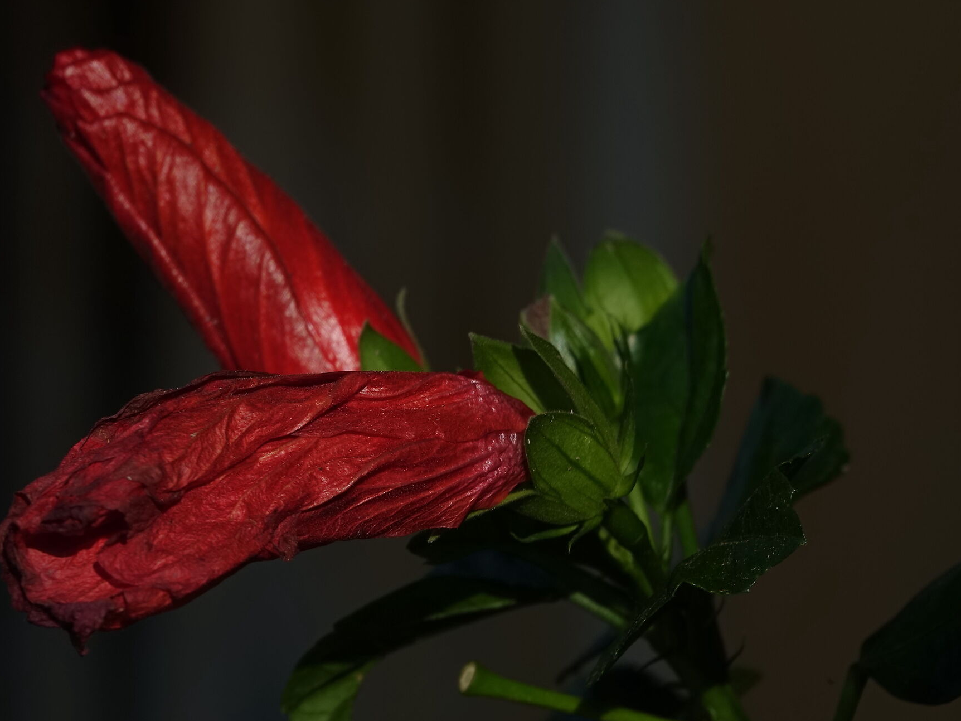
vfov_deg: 2.1
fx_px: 19544
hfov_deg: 2.8
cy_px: 279
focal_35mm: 704
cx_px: 370
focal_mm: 192.73
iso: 100
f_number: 5.6
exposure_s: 1/1000
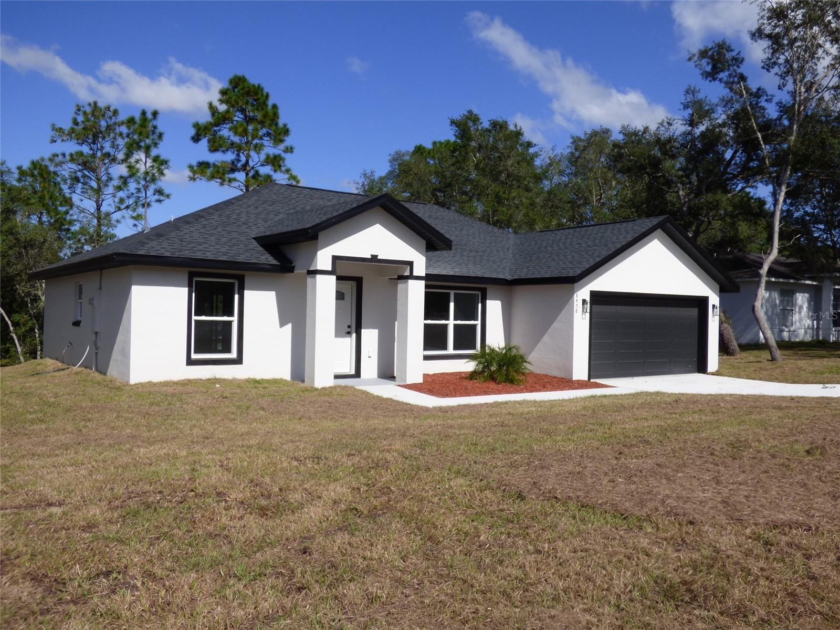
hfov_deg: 61.7
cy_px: 315
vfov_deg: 48.2
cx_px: 420
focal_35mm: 29
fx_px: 704
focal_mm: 5.04
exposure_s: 1/1600
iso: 100
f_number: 3.5
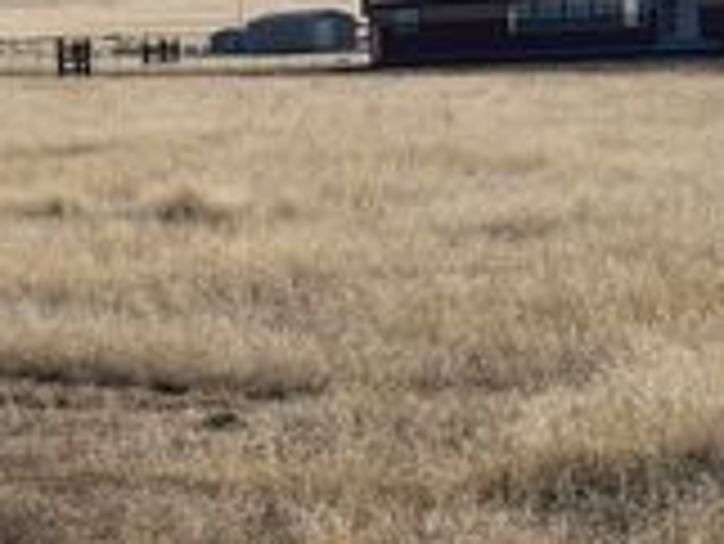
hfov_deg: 13.0
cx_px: -40
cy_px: 223
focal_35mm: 149
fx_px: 3119
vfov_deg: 10.0
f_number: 1.78
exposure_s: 1/11364
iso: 64
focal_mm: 6.76
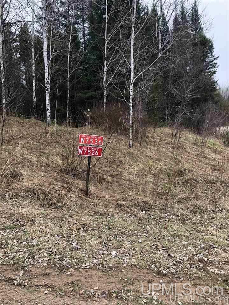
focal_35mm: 28
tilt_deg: -3.8
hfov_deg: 49.7
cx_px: 114
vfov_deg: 63.4
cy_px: 152
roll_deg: -0.8
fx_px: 247
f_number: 1.8
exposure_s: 1/120
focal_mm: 3.99
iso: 20
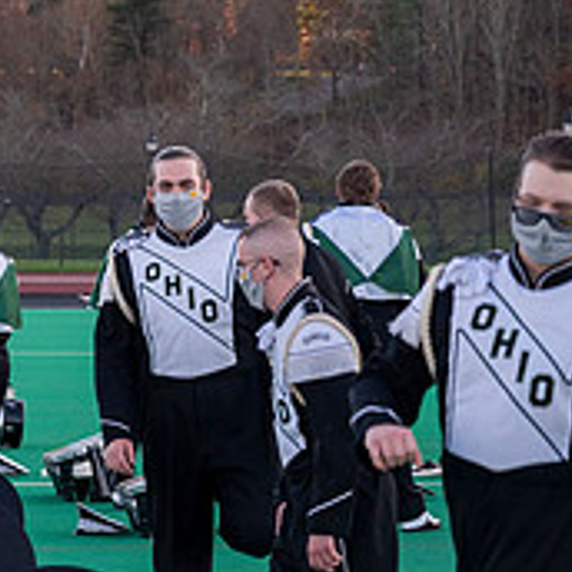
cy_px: 319
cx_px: -263
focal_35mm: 201
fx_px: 3758
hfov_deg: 8.5
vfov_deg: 8.7
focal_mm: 70
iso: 2000
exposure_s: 1/2500
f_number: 4
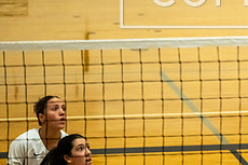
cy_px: -7
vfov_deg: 2.7
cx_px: 260
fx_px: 3469
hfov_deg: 4.1
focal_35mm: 504
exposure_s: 1/1250
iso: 4500
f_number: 2.8
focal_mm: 200
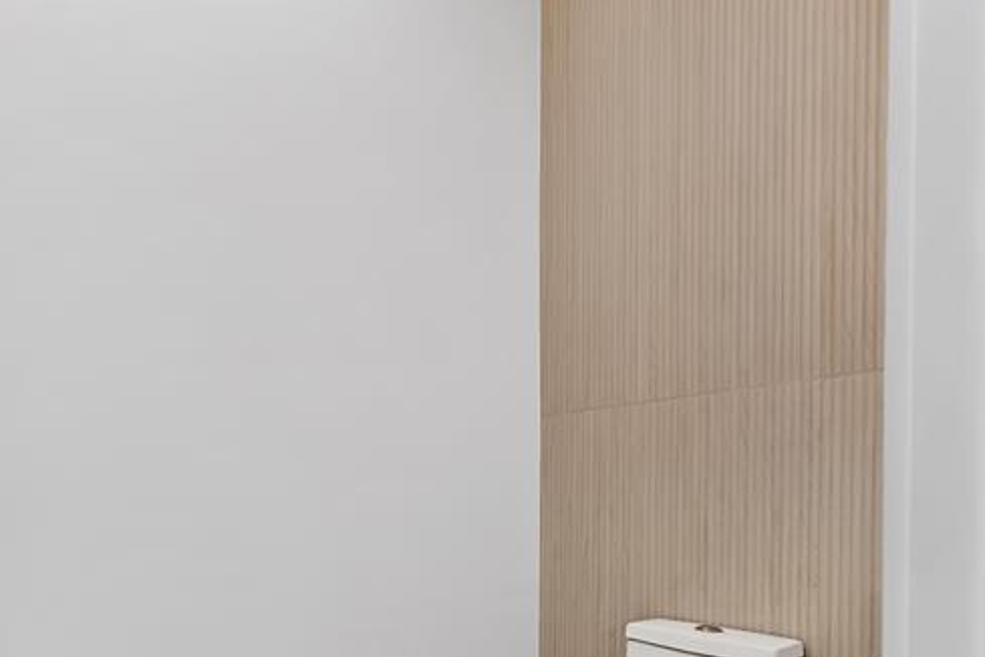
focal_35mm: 23
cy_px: 558
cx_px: 483
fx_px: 628
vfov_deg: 50.6
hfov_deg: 76.2
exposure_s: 1/25
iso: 500
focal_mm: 14.6
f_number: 4
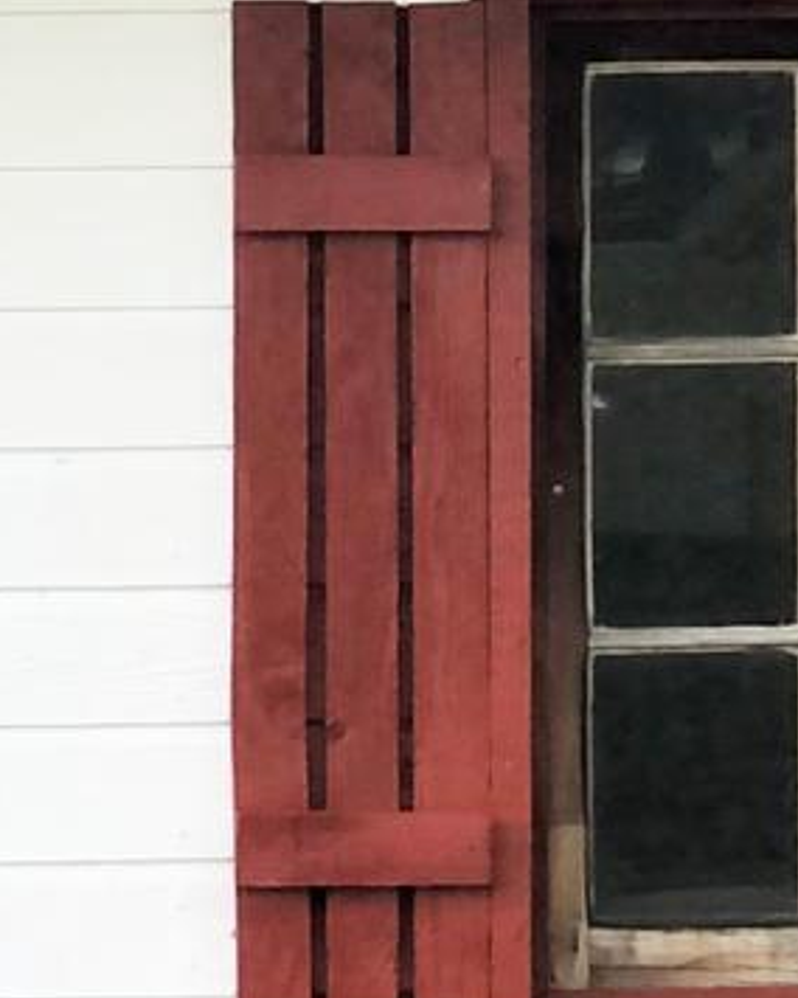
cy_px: 582
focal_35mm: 321
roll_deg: +1.4
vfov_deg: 6.0
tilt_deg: -7.1
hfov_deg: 4.8
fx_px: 9477
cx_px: -731
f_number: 2.8
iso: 80
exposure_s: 1/120
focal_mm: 6.6
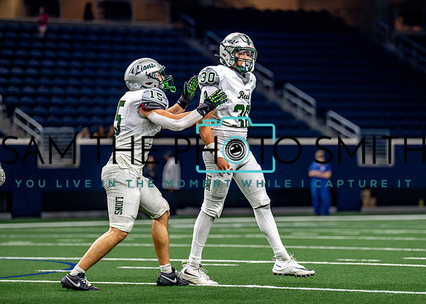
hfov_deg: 9.1
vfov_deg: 6.5
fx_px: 2678
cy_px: 136
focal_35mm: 221
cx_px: 255
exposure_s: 1/2000
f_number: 2.8
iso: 5000
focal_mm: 180
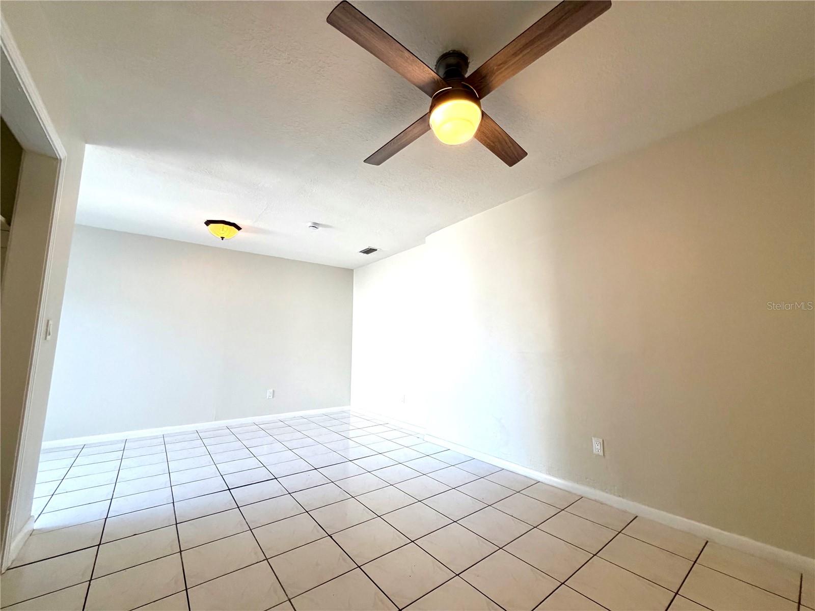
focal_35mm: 14
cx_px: 408
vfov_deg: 85.7
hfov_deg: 102.1
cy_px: 306
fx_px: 330
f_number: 2.2
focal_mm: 2.22
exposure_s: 1/120
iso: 160
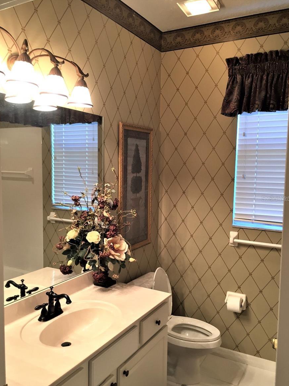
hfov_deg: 46.8
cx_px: 144
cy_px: 198
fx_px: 334
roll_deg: -1.1
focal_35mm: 30
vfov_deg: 60.0
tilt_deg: -4.6
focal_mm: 4.15
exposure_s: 1/30
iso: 64
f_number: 2.2
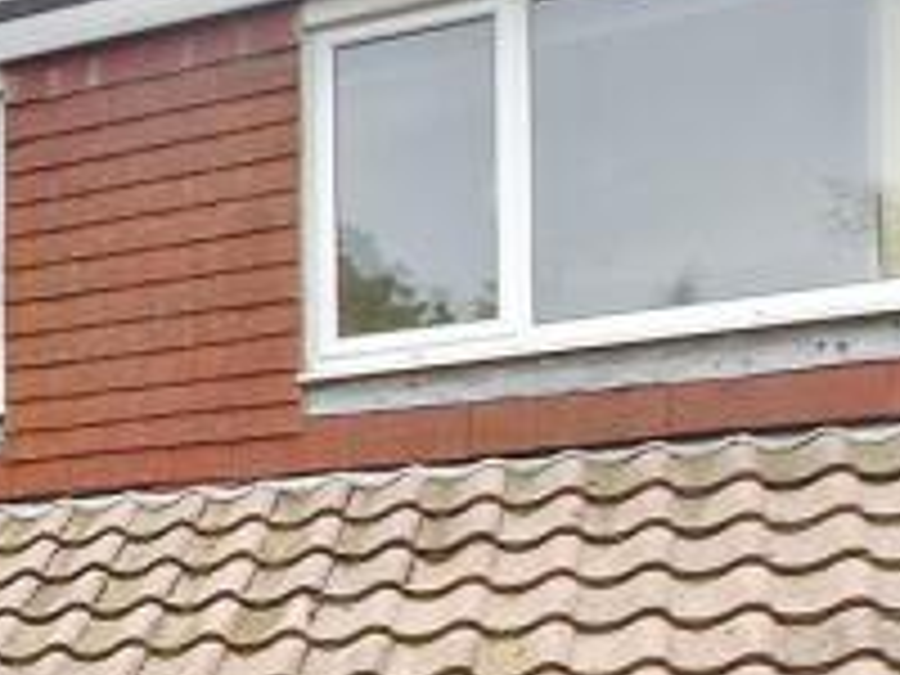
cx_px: -1080
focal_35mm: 74
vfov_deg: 18.7
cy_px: 830
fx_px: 1924
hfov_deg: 16.5
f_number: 8
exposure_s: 1/250
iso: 160
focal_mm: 10
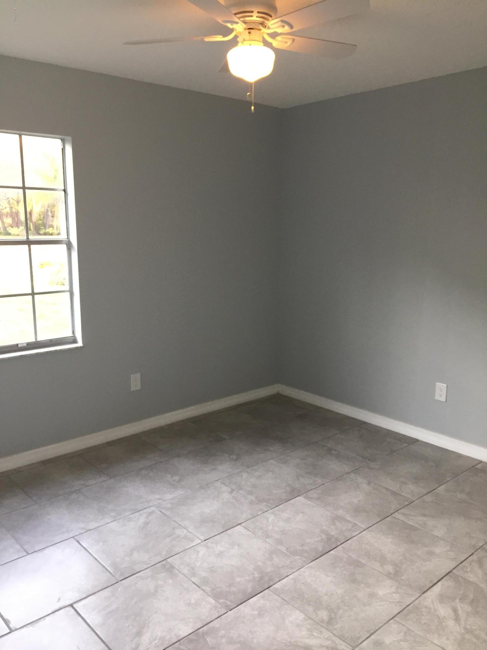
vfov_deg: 61.7
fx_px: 544
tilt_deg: -11.4
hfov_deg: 48.2
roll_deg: -0.1
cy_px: 325
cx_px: 244
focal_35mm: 29
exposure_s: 1/30
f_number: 2.2
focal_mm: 4.15
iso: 64
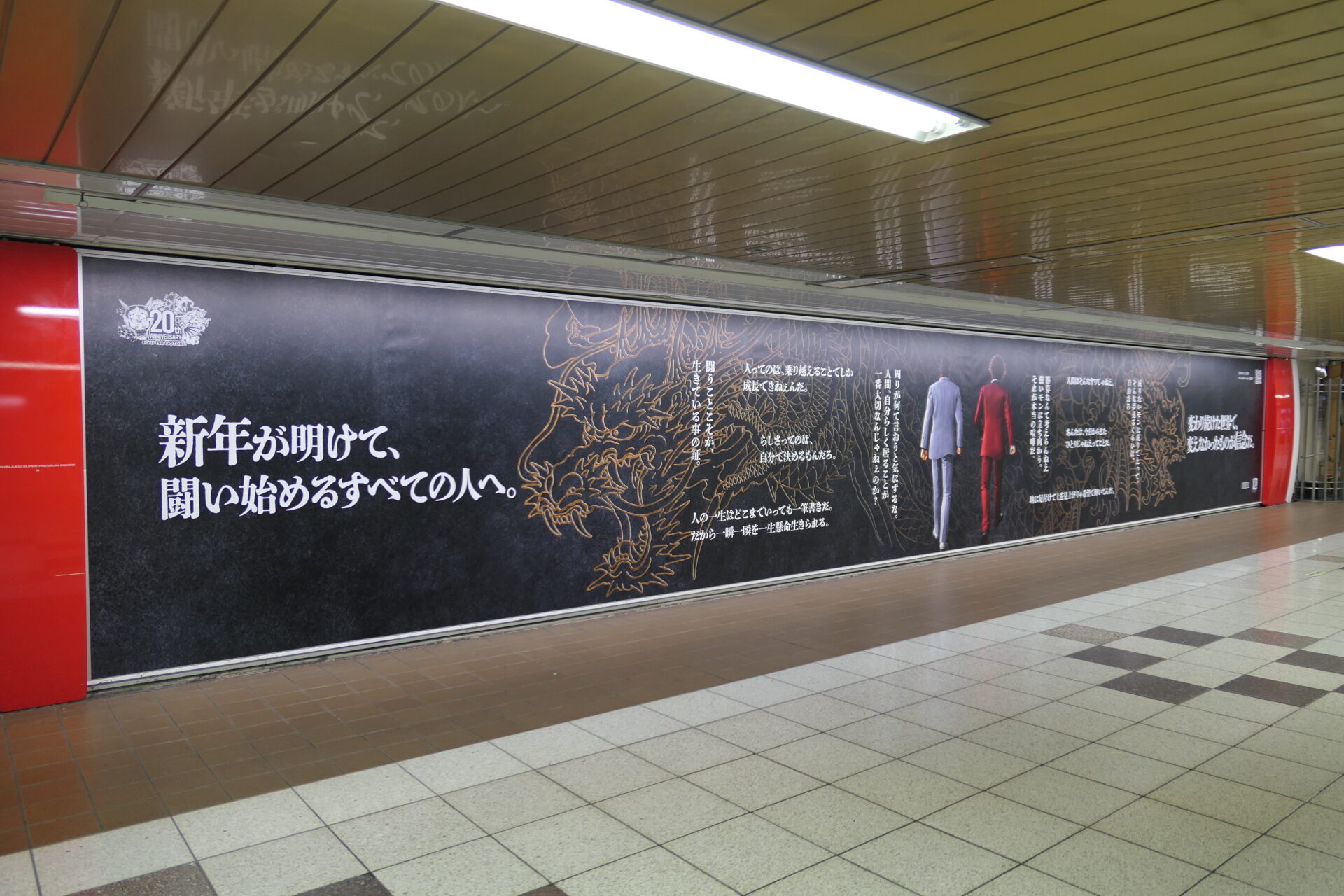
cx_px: 672
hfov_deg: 73.7
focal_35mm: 24
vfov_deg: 53.1
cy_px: 448
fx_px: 896
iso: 125
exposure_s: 1/100
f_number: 1.4
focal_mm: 8.8
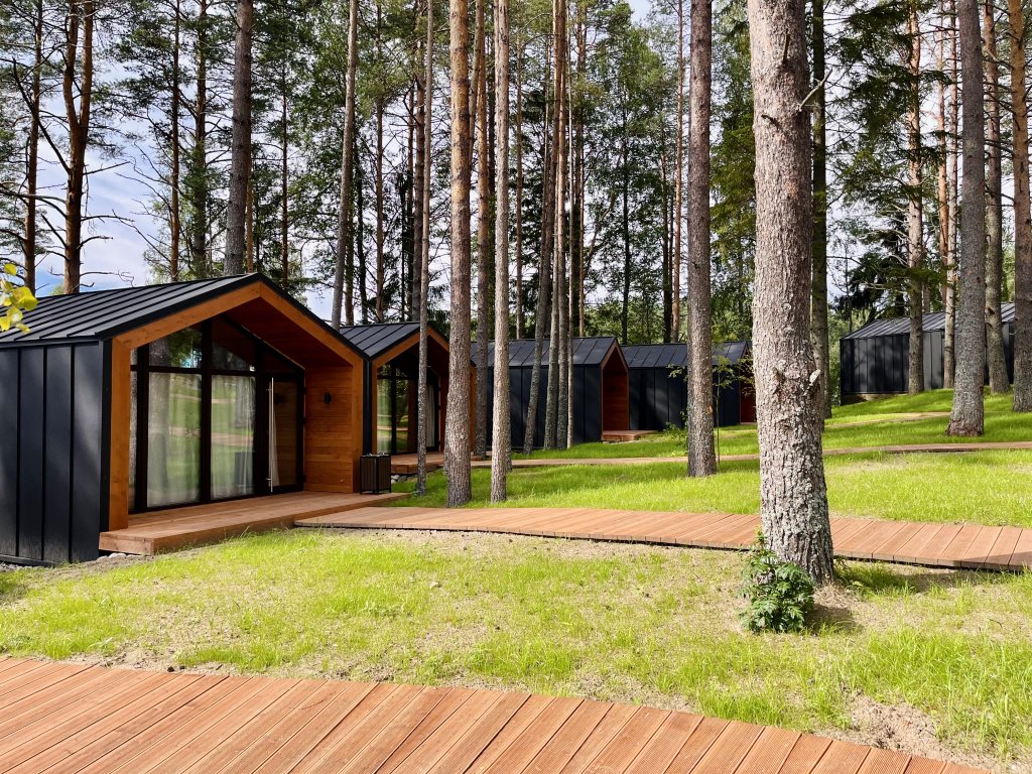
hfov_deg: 67.3
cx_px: 516
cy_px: 387
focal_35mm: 26
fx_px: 775
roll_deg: +0.0
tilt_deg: -1.7
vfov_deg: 53.1
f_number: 1.6
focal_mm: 5.1
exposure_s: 1/1212
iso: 50
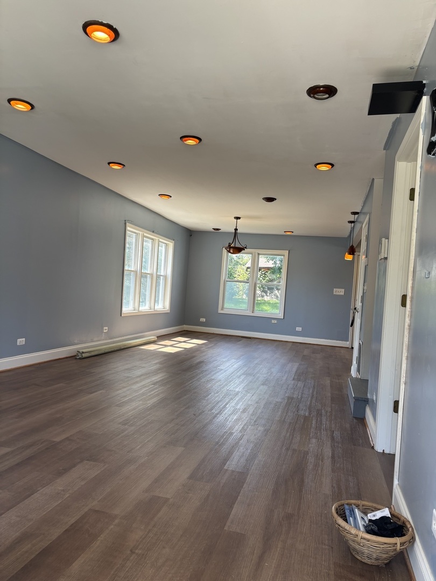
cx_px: 218
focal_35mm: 26
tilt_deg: -0.5
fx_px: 437
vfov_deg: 67.3
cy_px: 290
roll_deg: -5.1
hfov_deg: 53.1
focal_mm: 5.96
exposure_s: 1/121
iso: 40
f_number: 1.6
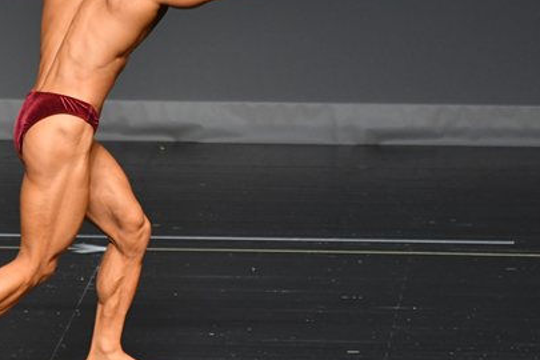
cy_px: 76
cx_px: 130
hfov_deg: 3.1
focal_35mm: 660
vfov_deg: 2.1
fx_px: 9899
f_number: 5.6
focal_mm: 230
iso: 2500
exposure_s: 1/400
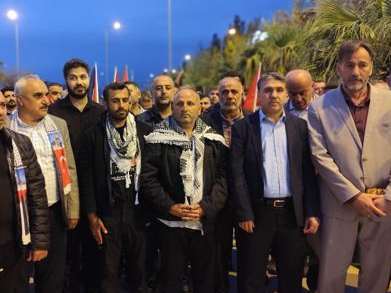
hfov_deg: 56.1
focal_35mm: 32
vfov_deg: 44.0
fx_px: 361
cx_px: 144
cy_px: 120
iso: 1600
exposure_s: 1/16.7
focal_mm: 6.14
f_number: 1.65
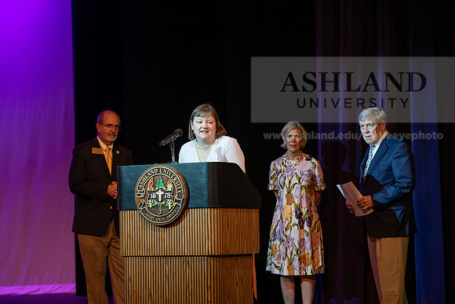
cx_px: 228
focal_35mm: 105
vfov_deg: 13.0
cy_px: 152
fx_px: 1327
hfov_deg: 19.5
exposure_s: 1/200
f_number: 4
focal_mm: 105
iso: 2000
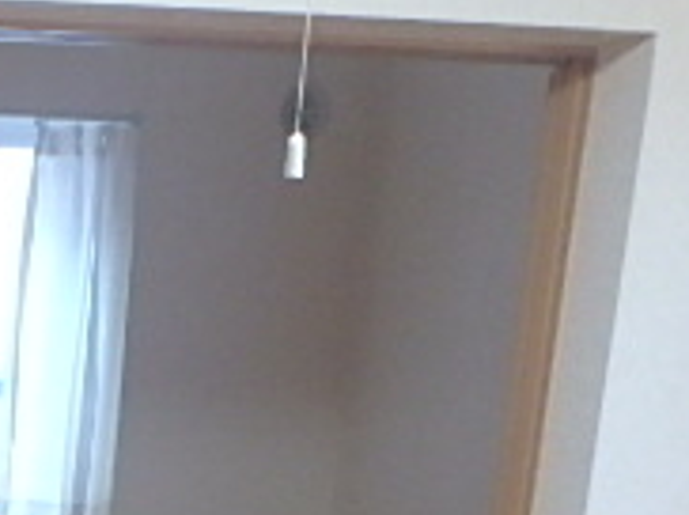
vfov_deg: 18.4
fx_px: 1471
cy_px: 682
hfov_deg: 22.4
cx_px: -299
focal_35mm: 74
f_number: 3.5
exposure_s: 1/30
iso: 640
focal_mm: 3.7
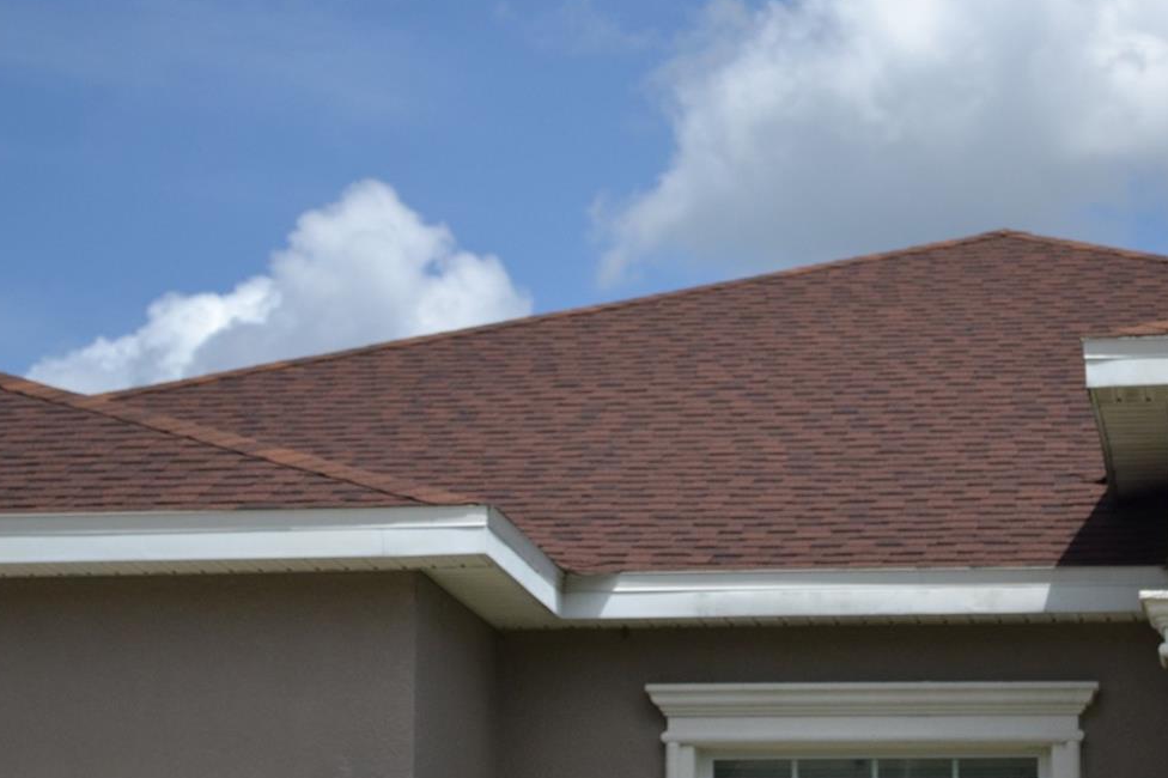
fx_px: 3989
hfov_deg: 16.6
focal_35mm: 123
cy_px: 266
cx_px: 754
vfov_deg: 11.1
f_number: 5.6
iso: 560
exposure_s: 1/4000
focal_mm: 50
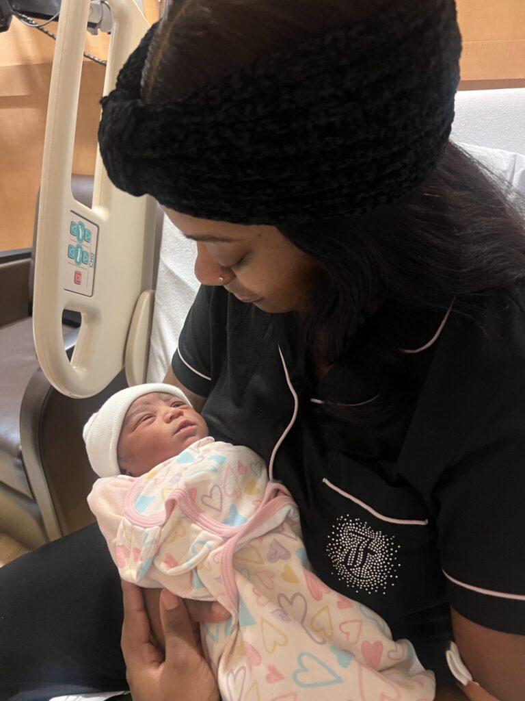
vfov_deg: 67.3
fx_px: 526
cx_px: 262
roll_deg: +3.6
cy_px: 350
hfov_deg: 53.1
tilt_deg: -28.0
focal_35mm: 26
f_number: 1.5
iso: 640
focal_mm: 5.7
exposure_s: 1/30
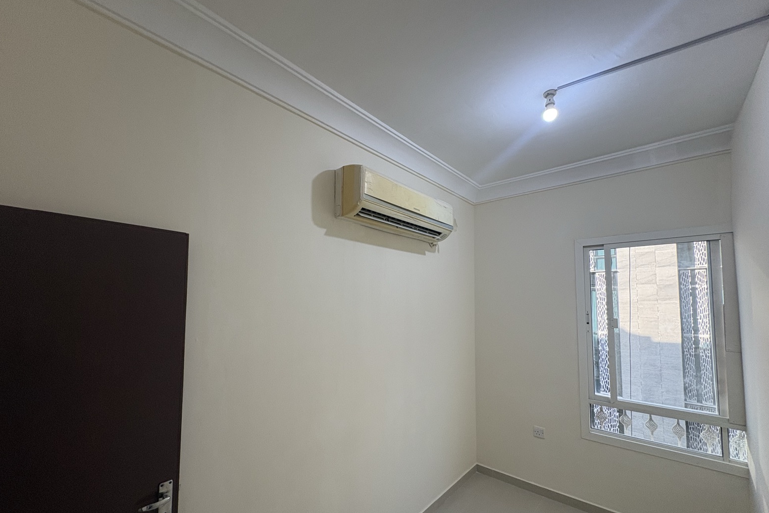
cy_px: 283
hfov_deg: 100.4
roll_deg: +1.0
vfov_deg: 77.1
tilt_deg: +3.6
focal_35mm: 15
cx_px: 384
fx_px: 320
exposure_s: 1/100
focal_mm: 2.22
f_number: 2.2
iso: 200
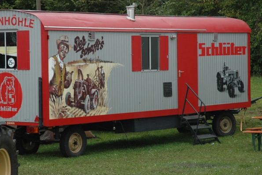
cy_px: 81
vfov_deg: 9.8
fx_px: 1019
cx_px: 127
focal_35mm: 140
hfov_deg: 14.7
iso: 400
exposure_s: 1/200
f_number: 7.1
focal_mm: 70
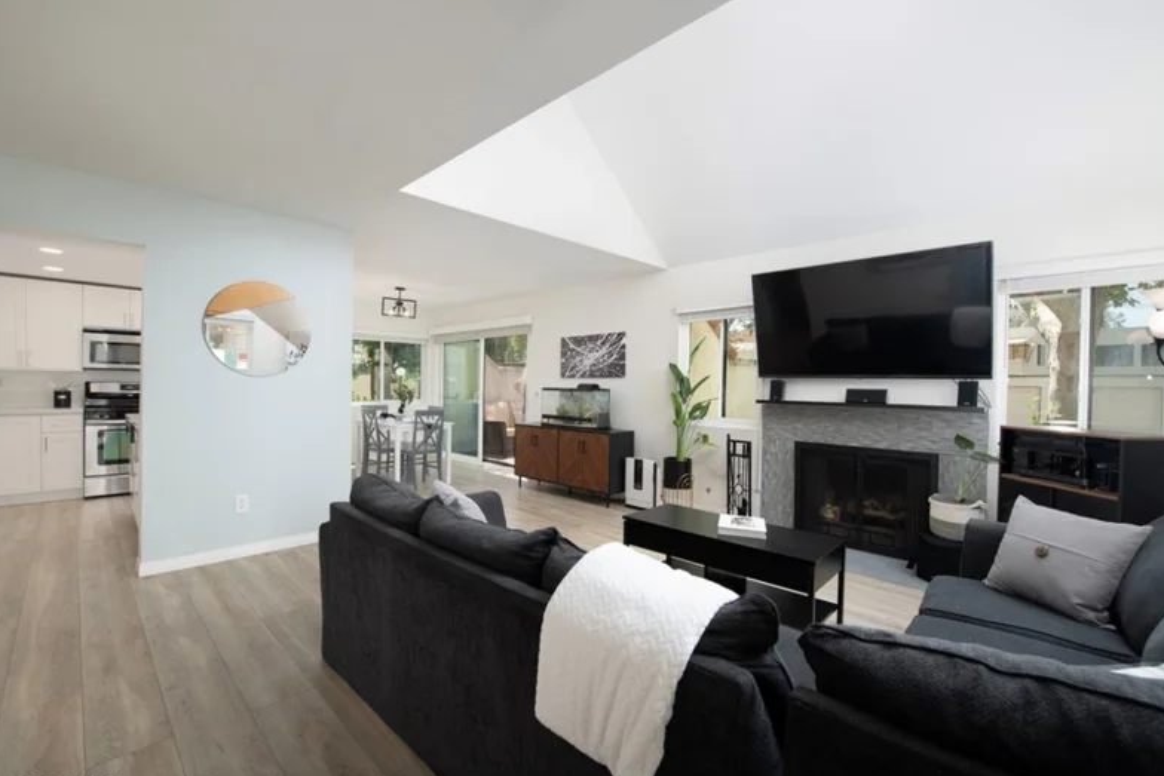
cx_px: 569
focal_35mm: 15
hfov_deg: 100.4
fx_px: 485
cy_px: 390
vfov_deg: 77.3
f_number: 7.1
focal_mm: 14
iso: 320
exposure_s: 1/250
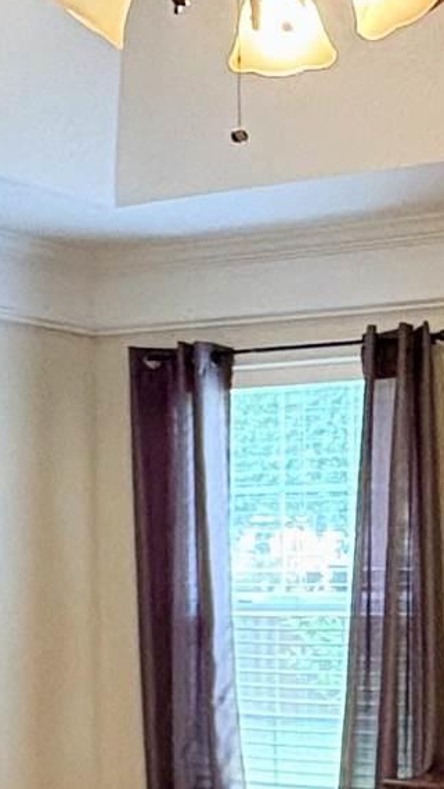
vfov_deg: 25.2
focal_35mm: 82
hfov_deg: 14.4
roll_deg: +0.9
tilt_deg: -2.7
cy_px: 692
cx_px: 473
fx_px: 1717
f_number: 2.2
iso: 640
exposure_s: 1/60
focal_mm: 2.22
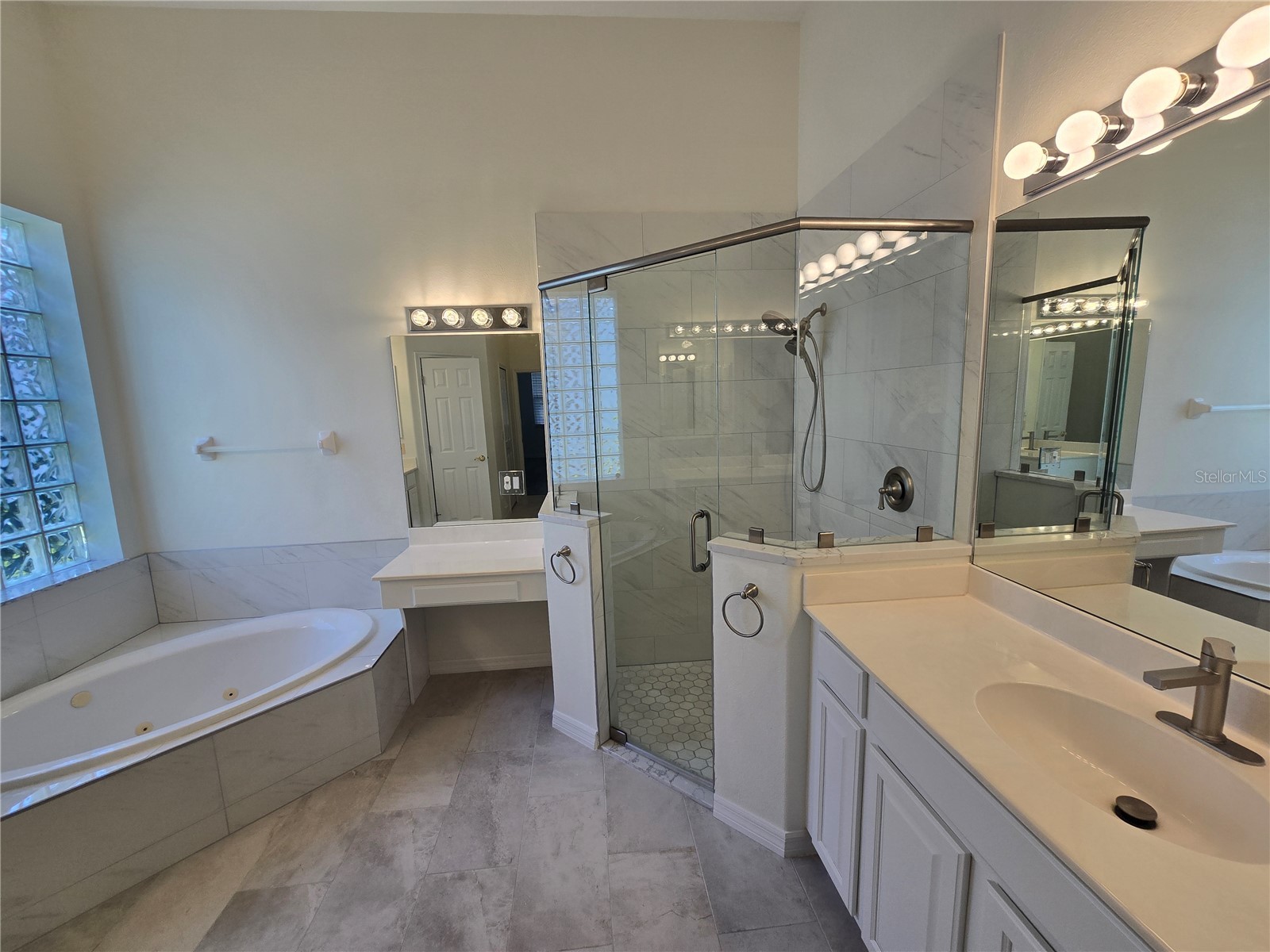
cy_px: 476
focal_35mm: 13
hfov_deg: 106.2
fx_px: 477
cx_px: 635
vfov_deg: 89.9
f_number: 2.2
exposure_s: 1/127
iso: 50
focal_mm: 2.2
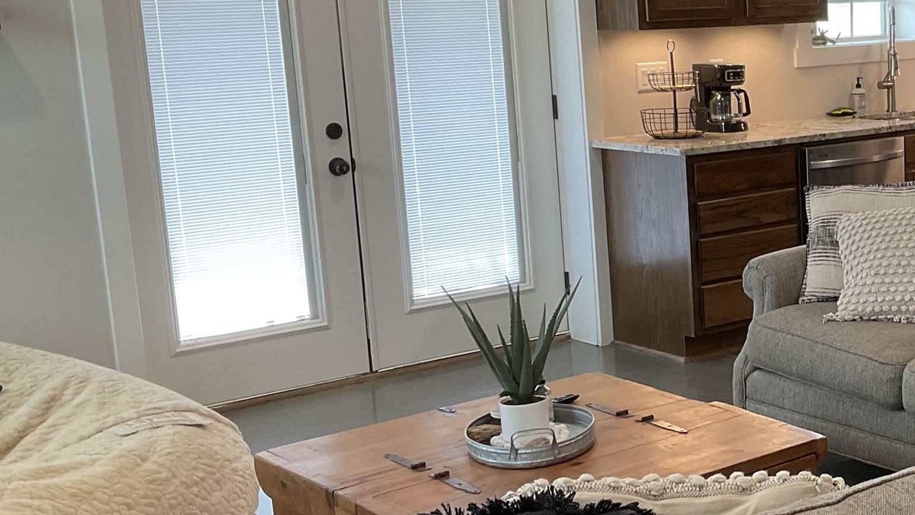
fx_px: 1529
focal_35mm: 63
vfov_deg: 19.1
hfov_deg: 31.0
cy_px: 296
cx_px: 903
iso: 80
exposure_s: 1/60
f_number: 1.8
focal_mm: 3
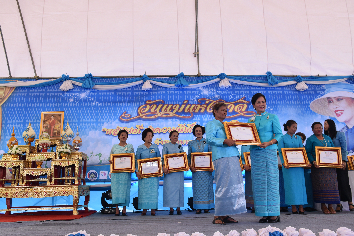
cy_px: 118
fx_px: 339
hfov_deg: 55.1
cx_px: 177
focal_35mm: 34
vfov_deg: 38.4
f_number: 8
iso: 400
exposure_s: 1/250
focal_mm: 23
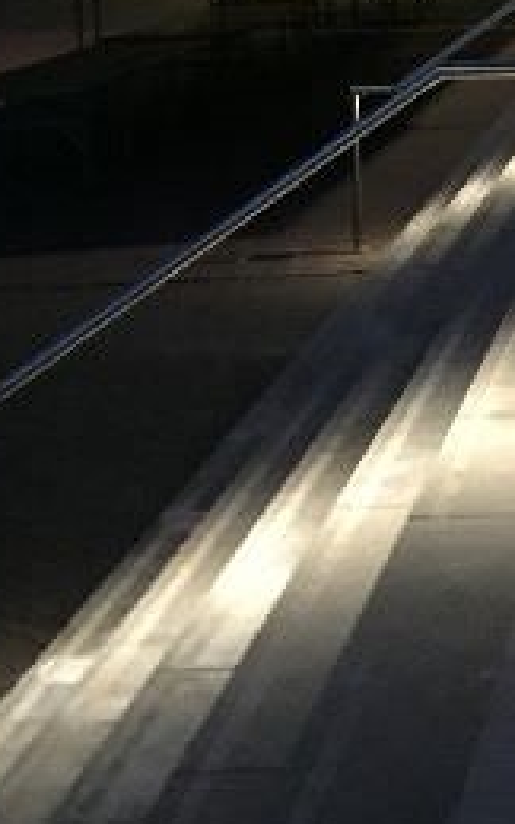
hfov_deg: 13.1
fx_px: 2132
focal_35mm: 95
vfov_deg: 20.8
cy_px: -73
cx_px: 757
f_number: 2.2
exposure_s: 1/17
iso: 320
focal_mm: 4.15
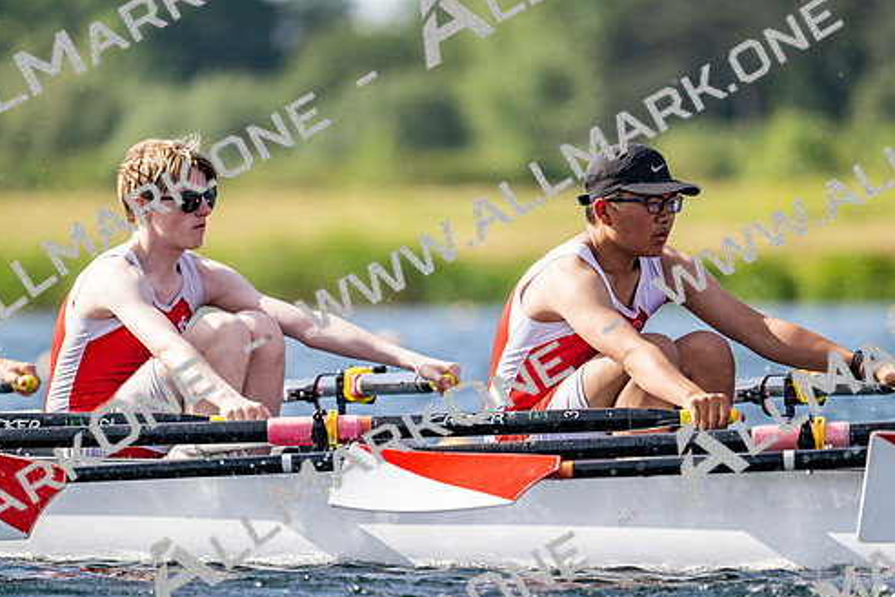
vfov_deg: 2.9
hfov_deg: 4.4
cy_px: 336
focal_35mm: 472
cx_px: 520
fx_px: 11734
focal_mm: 400
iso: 280
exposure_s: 1/2500
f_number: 4.5
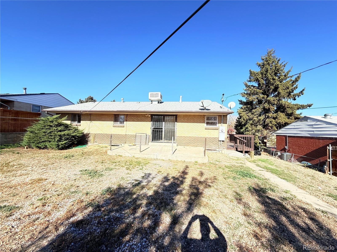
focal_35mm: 14
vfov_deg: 85.7
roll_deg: -1.3
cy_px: 126
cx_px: 168
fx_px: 136
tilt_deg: +2.5
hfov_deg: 102.1
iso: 64
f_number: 2.2
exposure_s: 1/970
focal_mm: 2.22
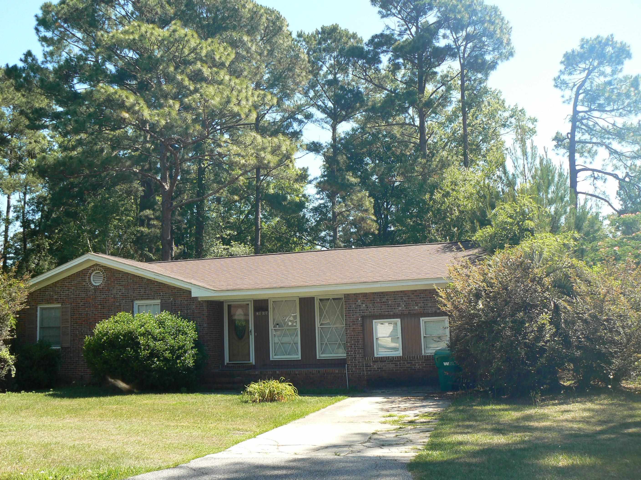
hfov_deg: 51.4
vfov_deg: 39.7
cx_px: 320
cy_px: 240
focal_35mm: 36
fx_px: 667
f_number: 5.6
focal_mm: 6
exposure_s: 1/160
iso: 80
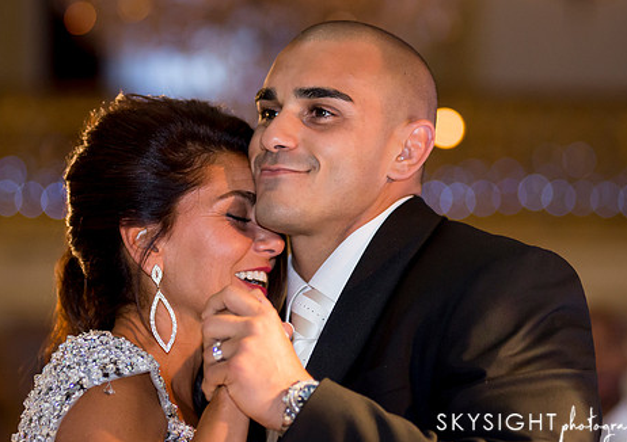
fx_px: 2784
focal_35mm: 157
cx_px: 328
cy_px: 196
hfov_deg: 12.8
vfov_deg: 9.1
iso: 2000
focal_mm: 112
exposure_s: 1/250
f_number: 2.8
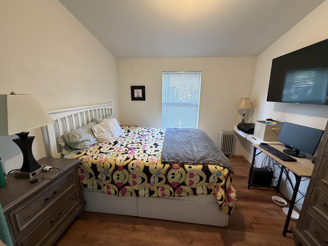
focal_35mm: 14
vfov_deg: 85.7
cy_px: 123
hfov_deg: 102.1
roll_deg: -0.9
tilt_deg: -11.7
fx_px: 133
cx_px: 164
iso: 400
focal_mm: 2.22
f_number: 2.2
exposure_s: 1/60
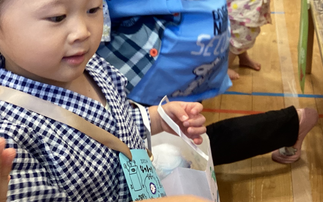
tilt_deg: -22.2
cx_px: 170
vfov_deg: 20.4
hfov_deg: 32.5
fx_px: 555
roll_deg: -0.1
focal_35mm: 63
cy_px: 43
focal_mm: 3.3
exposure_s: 1/50
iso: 64
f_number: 2.4
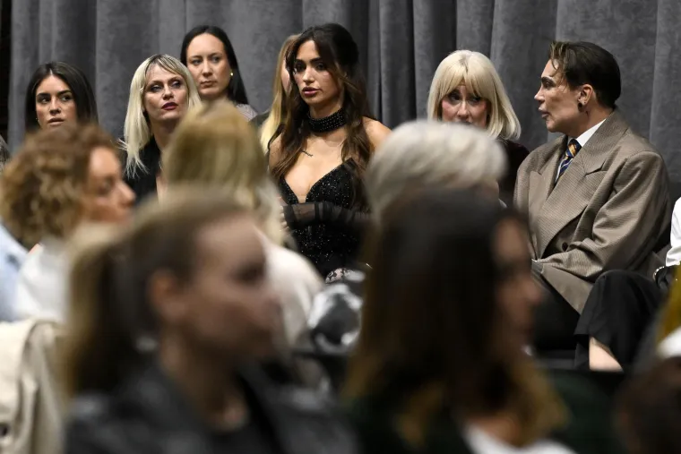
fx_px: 3784
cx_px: 340
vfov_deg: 6.9
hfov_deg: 10.3
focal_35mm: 200
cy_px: 227
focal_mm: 200
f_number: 4
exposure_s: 1/500
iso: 5000
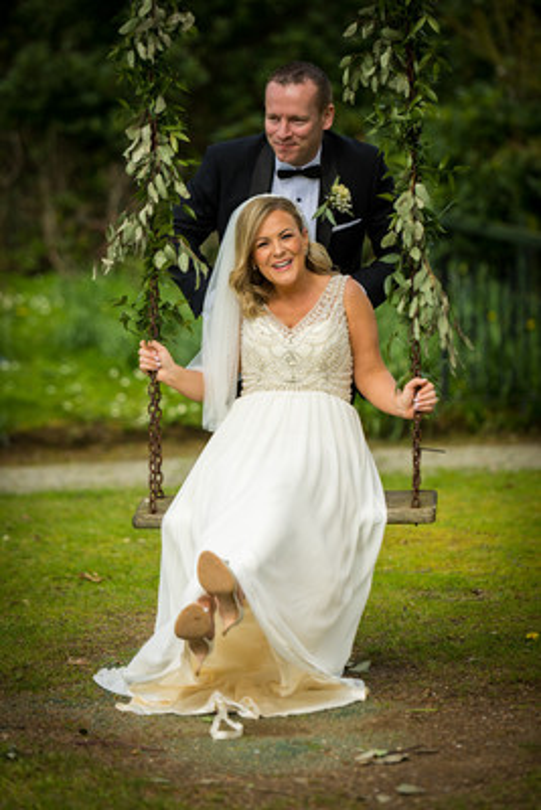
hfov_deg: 8.6
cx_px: 270
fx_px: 3603
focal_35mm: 160
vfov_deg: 12.8
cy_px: 405
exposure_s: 1/500
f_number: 2.8
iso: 100
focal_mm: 160
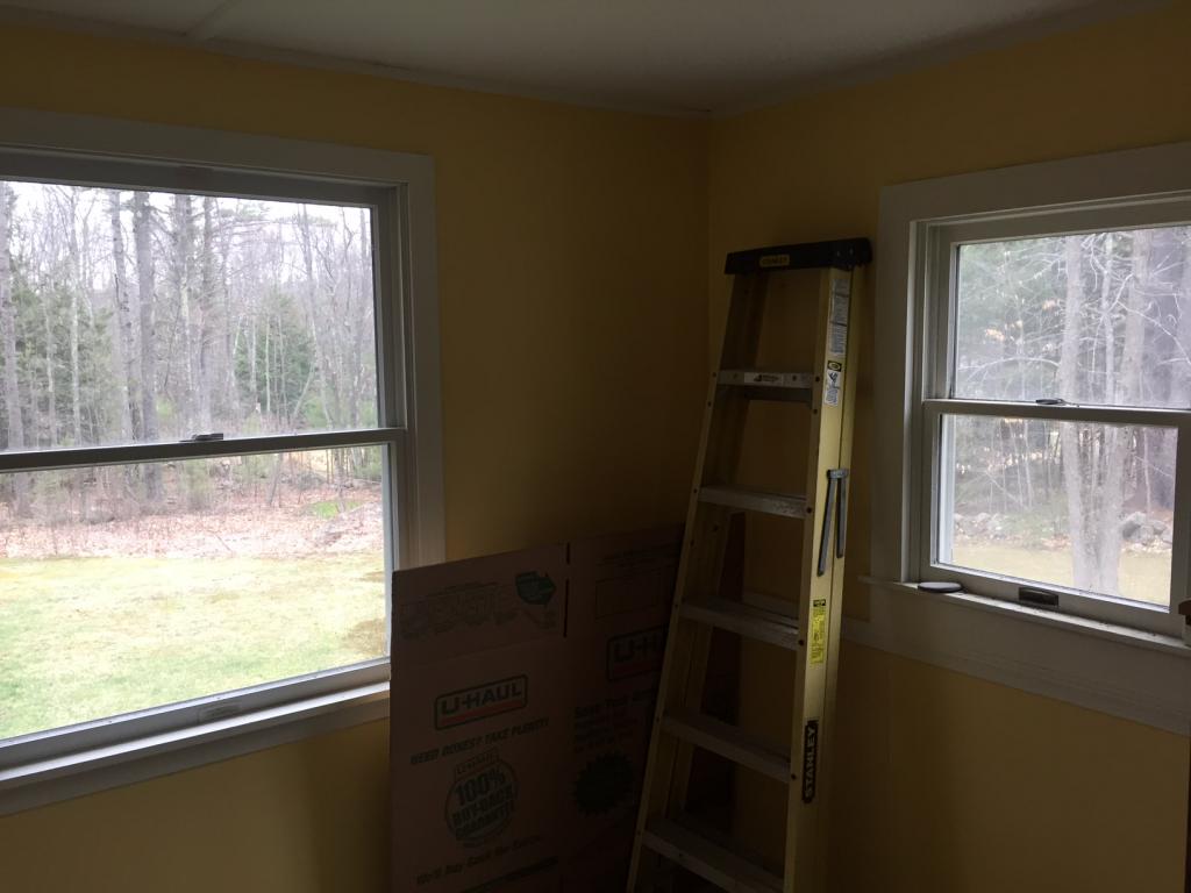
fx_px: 998
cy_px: 446
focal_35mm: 29
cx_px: 596
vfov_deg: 48.2
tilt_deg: -7.2
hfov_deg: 61.7
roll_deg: -0.8
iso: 32
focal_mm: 4.15
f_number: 2.2
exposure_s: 1/40
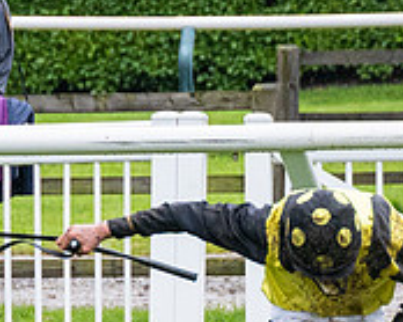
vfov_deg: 2.2
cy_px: 435
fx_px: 8511
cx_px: -117
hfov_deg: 2.7
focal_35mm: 714
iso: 1000
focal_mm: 98
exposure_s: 1/1250
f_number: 4
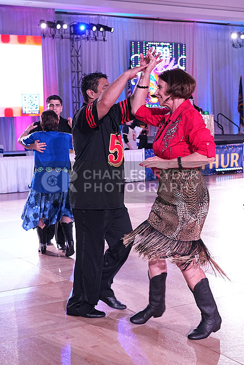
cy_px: 182
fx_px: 579
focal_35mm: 57
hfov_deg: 23.8
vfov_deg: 35.0
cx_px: 122
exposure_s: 1/320
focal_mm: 38
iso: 2500
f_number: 5
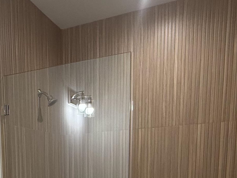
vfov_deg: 27.2
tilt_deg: -8.4
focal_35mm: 47
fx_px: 322
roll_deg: +1.9
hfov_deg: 38.1
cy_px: 215
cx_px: 31
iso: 200
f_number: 2.2
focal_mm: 2.22
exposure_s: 1/120
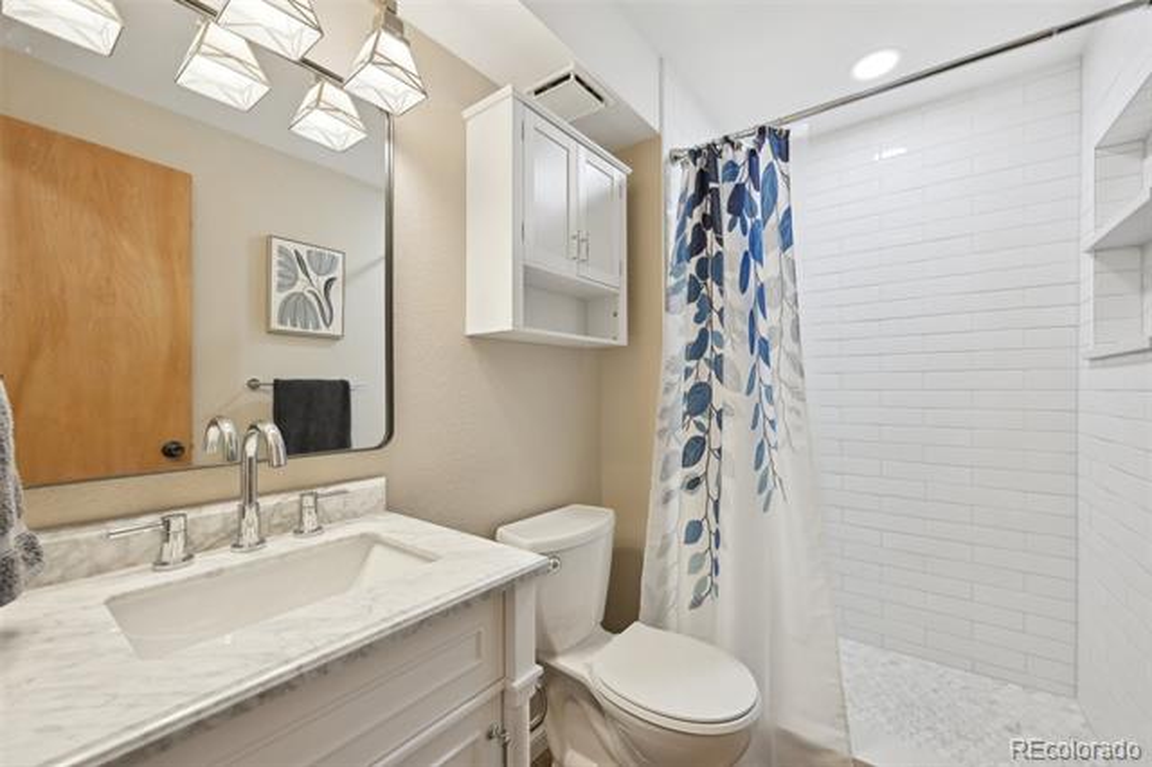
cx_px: 576
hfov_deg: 104.3
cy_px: 384
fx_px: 448
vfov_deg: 81.1
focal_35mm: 14
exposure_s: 1/20
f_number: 8
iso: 160
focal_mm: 14
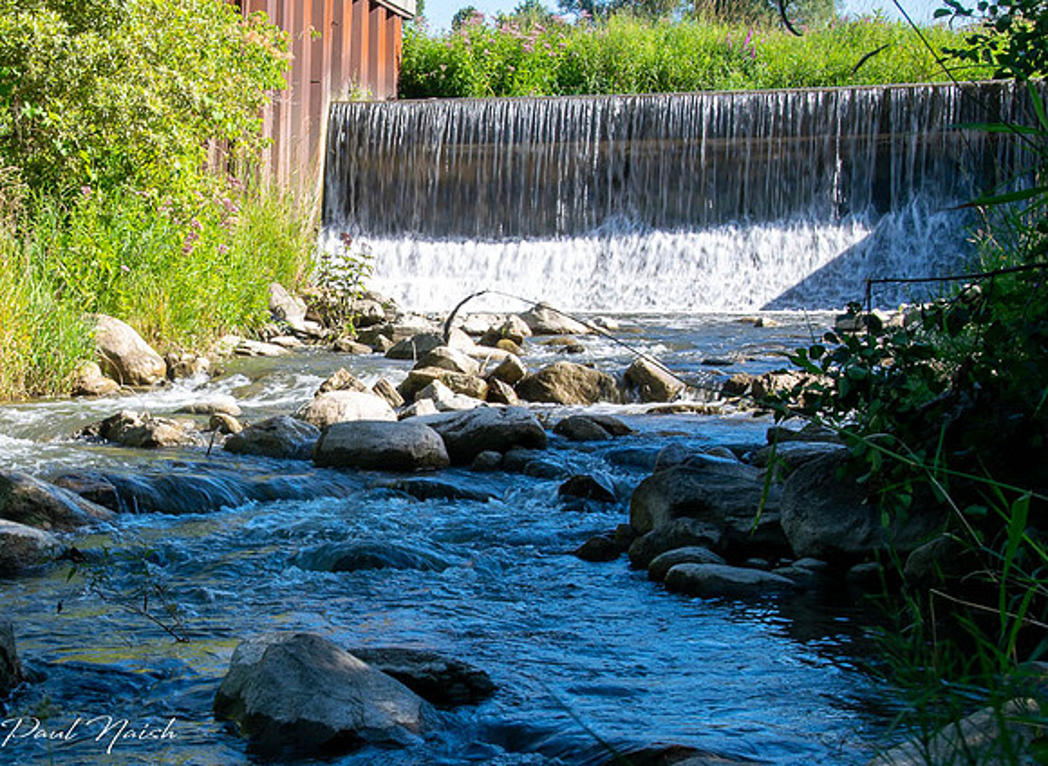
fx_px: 2466
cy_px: 411
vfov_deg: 17.7
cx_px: 269
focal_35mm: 82
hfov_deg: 23.8
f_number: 18
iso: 100
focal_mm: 38
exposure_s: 1/30
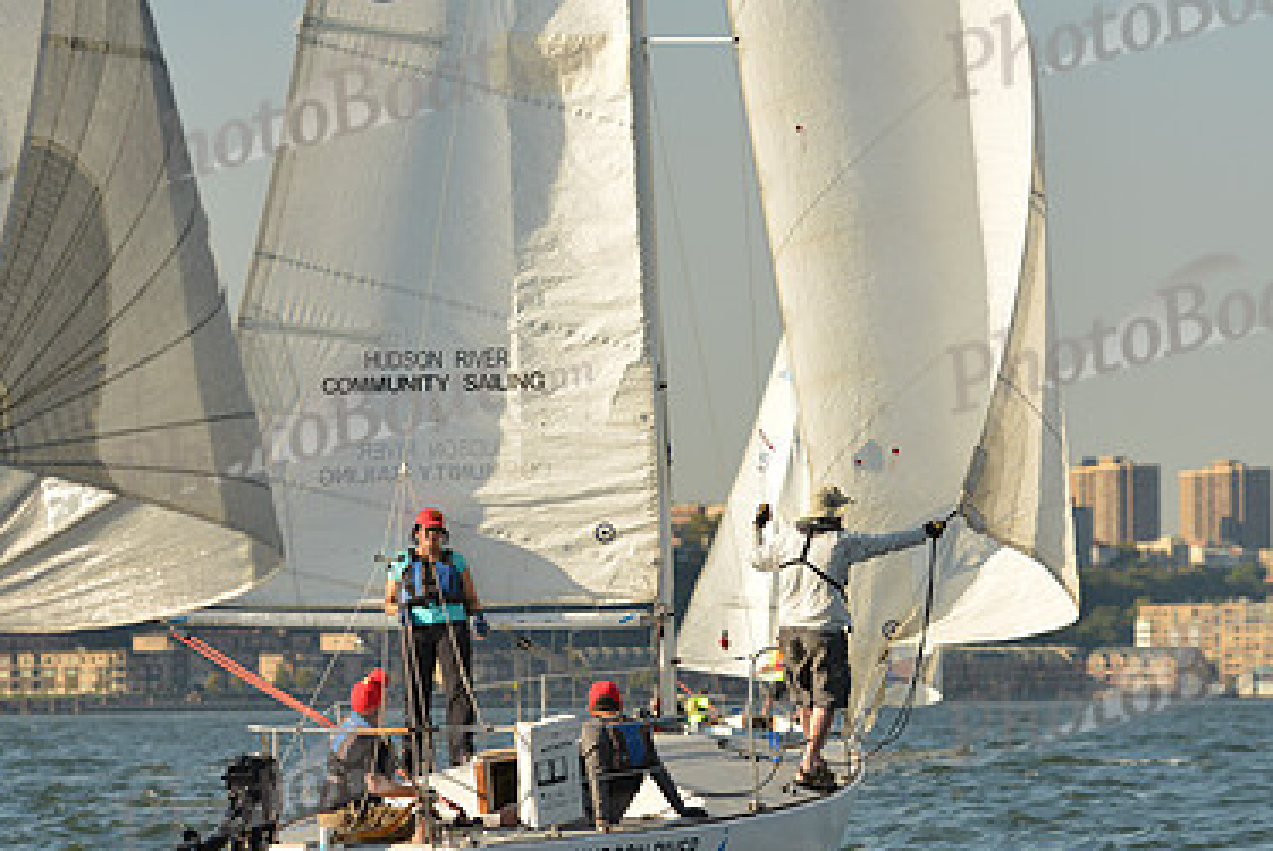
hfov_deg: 11.0
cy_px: 550
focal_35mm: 186
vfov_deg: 7.4
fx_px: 6582
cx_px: 773
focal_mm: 120
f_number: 5
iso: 400
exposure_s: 1/1250
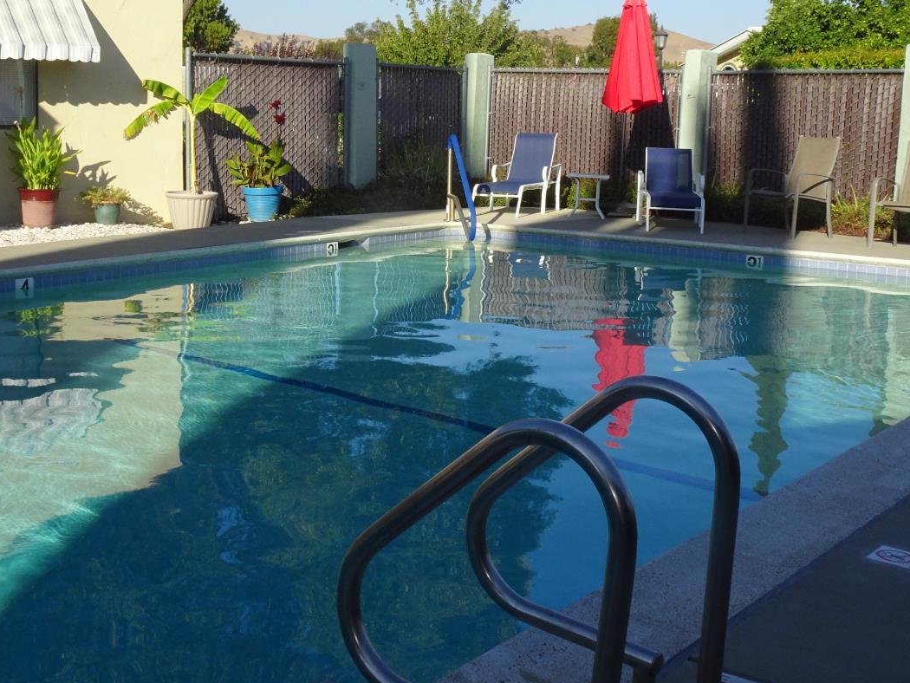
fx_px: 1315
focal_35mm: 50
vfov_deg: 29.0
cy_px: 253
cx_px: 382
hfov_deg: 38.1
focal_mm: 5.98
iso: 80
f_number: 4
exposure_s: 1/320
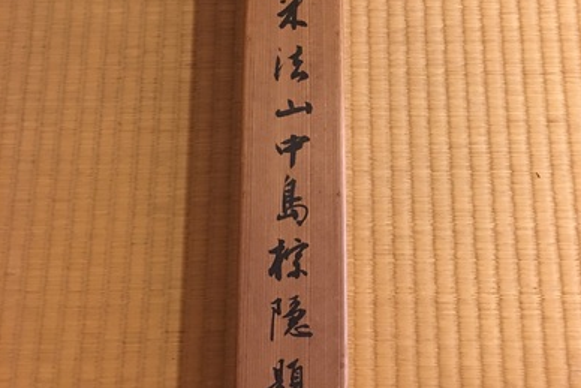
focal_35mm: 42
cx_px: 300
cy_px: 130
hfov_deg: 46.4
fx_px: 678
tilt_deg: -75.6
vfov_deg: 31.7
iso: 100
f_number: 2.2
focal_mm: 4.15
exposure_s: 1/4
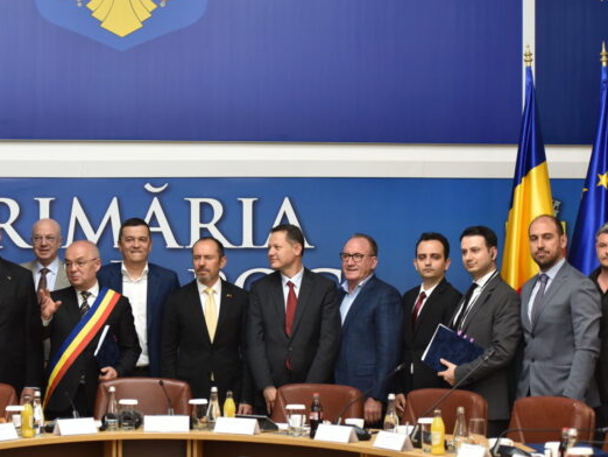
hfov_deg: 16.9
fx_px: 2038
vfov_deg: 12.8
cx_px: 155
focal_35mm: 116
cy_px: 300
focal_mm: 70
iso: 1600
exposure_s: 1/160
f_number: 2.8
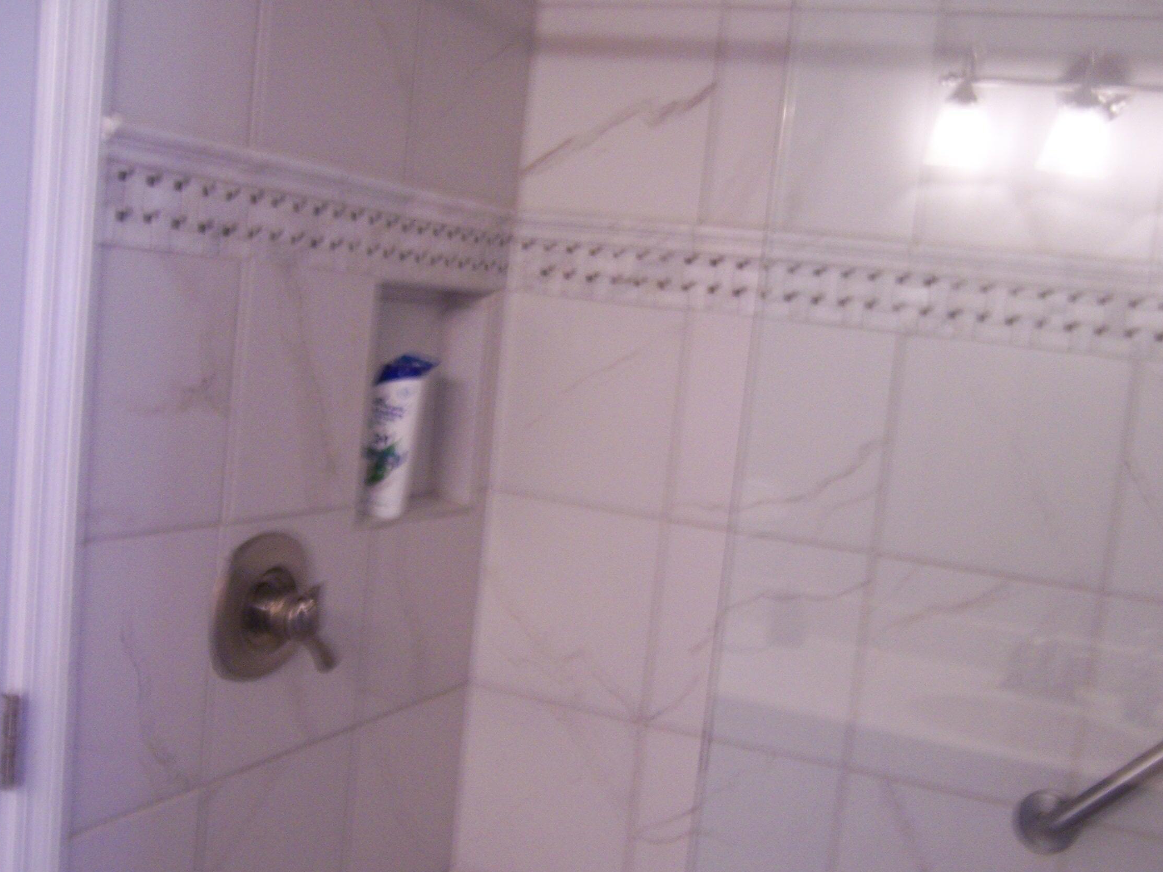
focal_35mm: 38
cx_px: 646
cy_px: 469
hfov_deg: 48.9
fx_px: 1277
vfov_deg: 37.7
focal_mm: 5.5
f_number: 3.4
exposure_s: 1/8
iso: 140
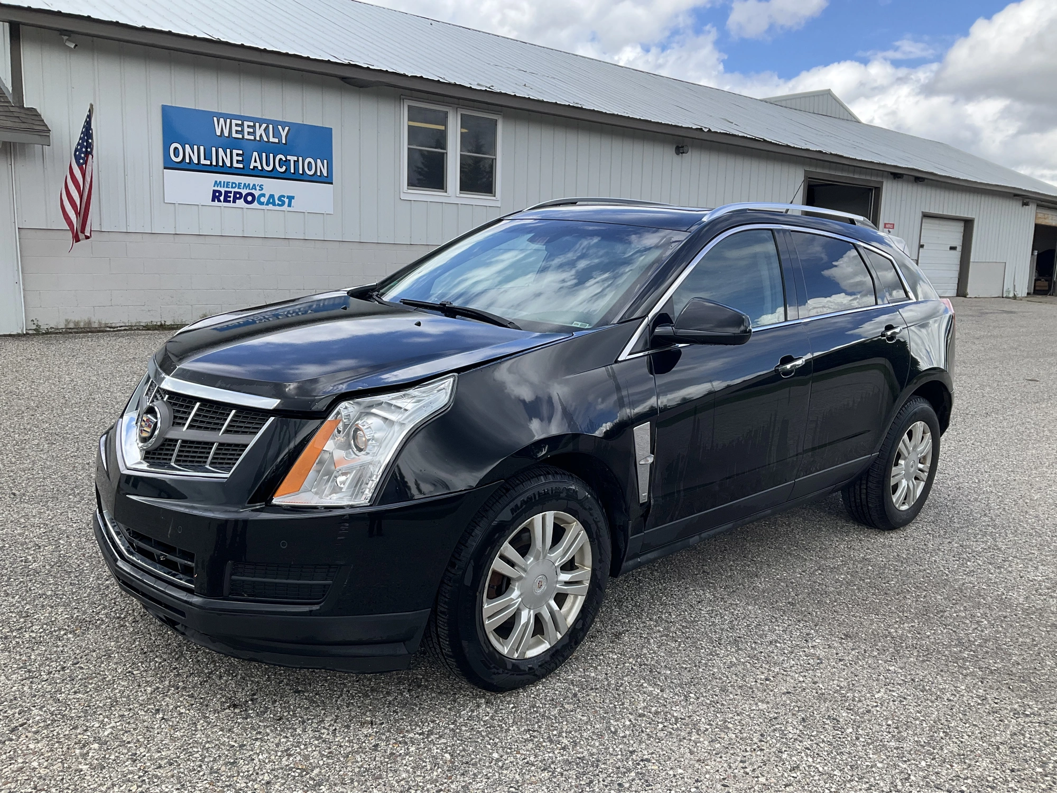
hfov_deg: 61.7
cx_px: 528
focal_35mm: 29
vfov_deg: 48.2
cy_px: 396
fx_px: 886
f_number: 1.8
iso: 25
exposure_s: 1/759
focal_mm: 3
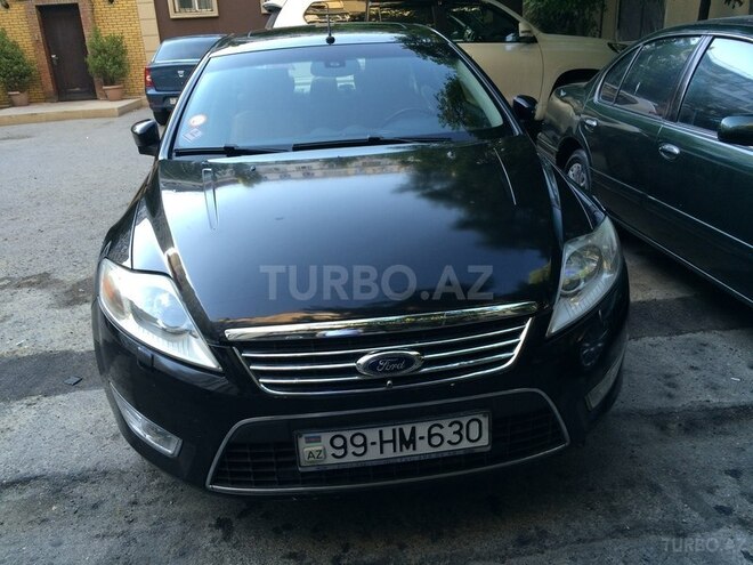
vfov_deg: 48.2
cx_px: 376
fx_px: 631
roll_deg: +1.8
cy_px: 282
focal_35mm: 29
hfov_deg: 61.7
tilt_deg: -22.4
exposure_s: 1/100
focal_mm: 4.15
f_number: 2.2
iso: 40
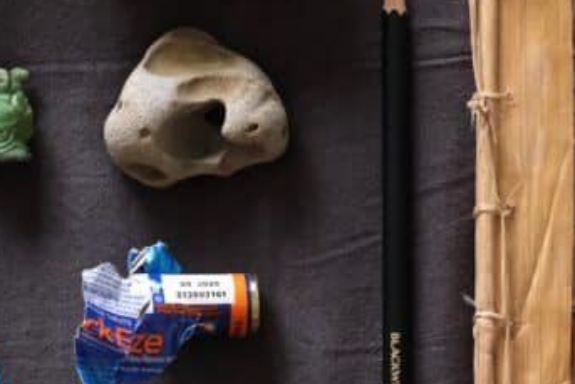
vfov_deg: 5.5
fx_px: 4011
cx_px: 365
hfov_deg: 8.2
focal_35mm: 251
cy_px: 162
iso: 4000
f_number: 4
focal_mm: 56
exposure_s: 1/1000
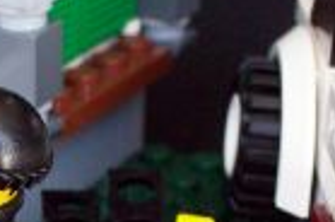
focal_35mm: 210
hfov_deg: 9.8
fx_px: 1950
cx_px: 60
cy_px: 252
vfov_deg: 6.5
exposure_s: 1/24.6
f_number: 3.8
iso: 160
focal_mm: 11.6
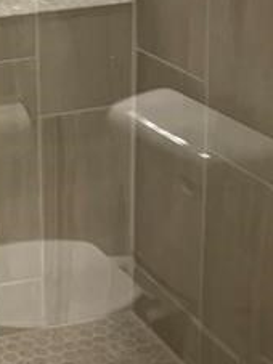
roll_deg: +3.0
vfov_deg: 21.3
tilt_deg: -11.4
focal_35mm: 88
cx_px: -151
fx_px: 926
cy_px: -21
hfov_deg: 15.3
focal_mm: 4.25
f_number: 1.8
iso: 200
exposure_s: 1/60
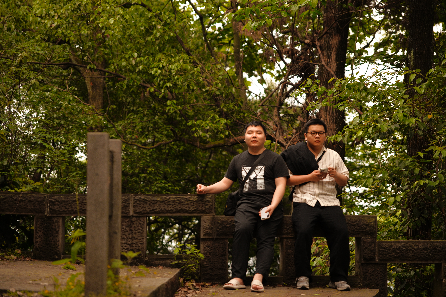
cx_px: 221
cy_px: 153
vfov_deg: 12.5
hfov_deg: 18.8
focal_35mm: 109
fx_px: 1349
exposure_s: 1/1000
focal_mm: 105
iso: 400
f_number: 2.8
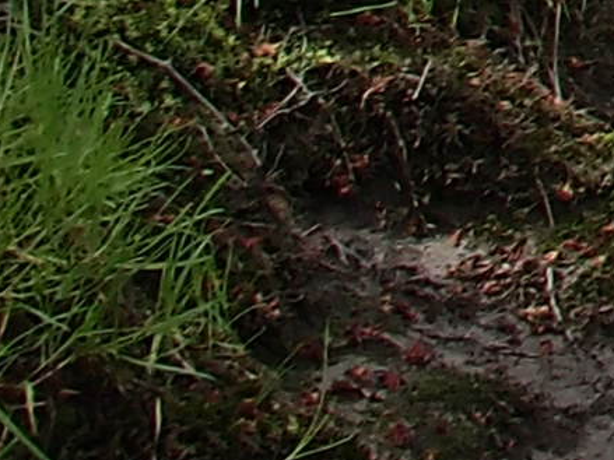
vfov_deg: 6.4
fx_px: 3617
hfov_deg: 7.8
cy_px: -1085
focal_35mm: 204
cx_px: 2098
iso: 100
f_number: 3.9
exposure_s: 1/200
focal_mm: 5
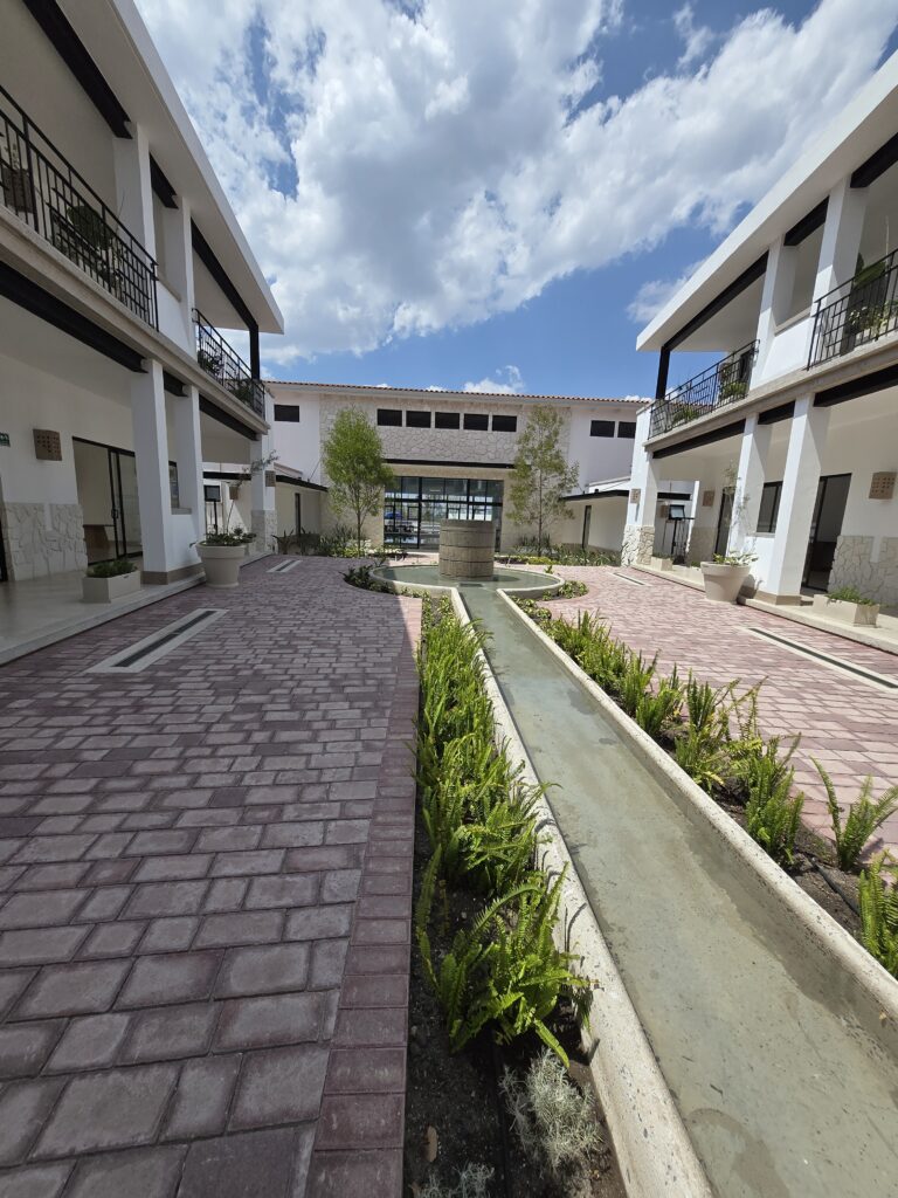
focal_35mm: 13
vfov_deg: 106.2
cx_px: 449
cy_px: 599
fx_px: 450
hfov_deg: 89.9
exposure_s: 1/1989
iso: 25
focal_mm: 1.7
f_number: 2.2
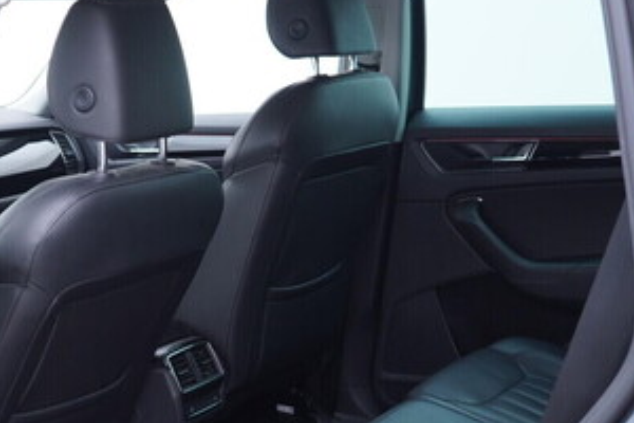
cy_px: 358
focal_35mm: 66
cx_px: 101
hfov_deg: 29.6
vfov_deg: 20.3
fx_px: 1162
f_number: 2.8
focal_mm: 24
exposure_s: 1/40
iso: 200
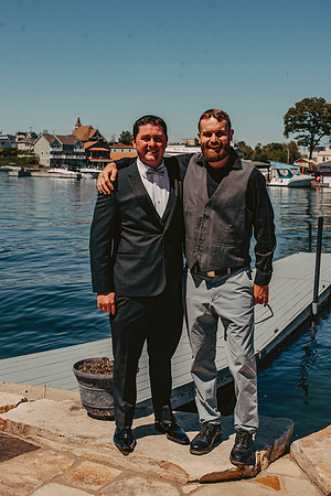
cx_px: 166
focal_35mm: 50
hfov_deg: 27.0
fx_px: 690
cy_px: 248
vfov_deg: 39.6
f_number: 7.1
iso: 125
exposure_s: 1/500
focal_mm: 50
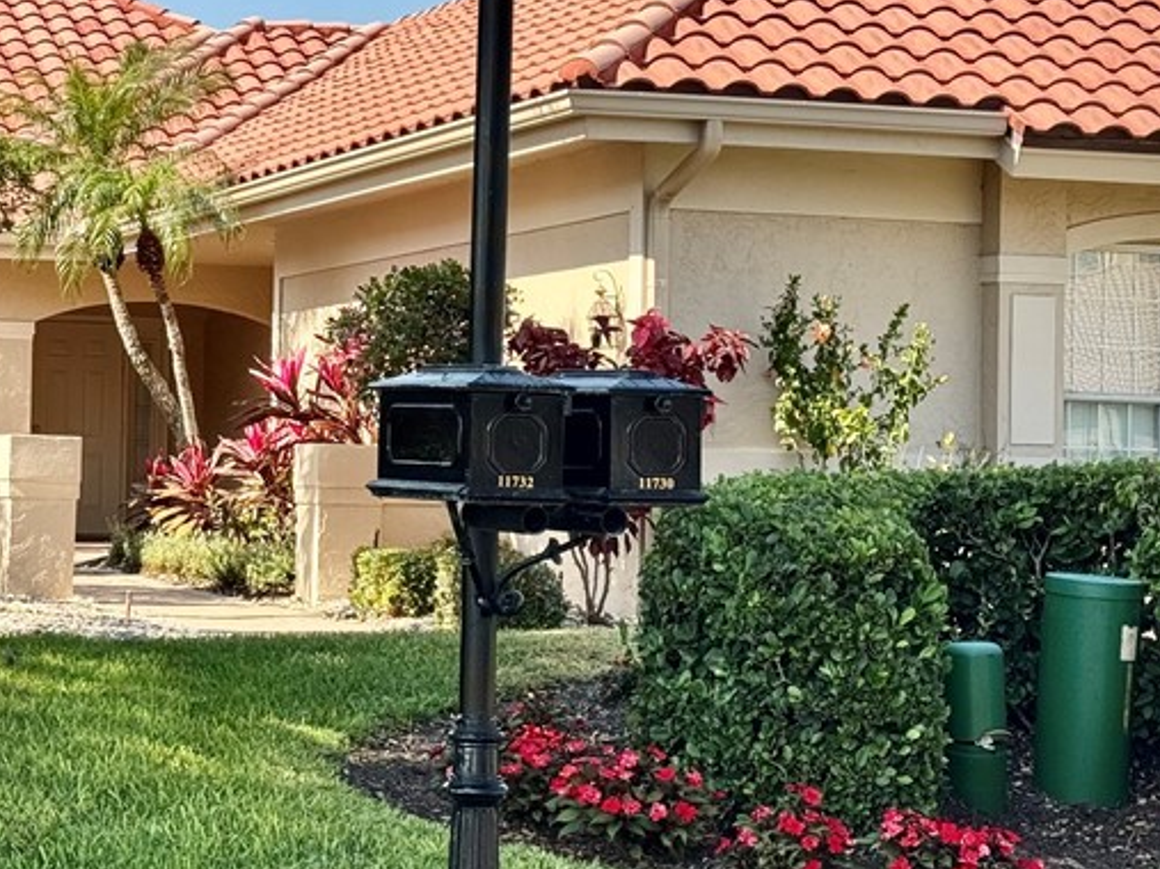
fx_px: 3250
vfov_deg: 15.2
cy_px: 370
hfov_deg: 20.1
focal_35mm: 97
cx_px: 277
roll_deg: -1.1
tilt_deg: +1.4
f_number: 1.78
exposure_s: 1/2252
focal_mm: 6.76
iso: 64
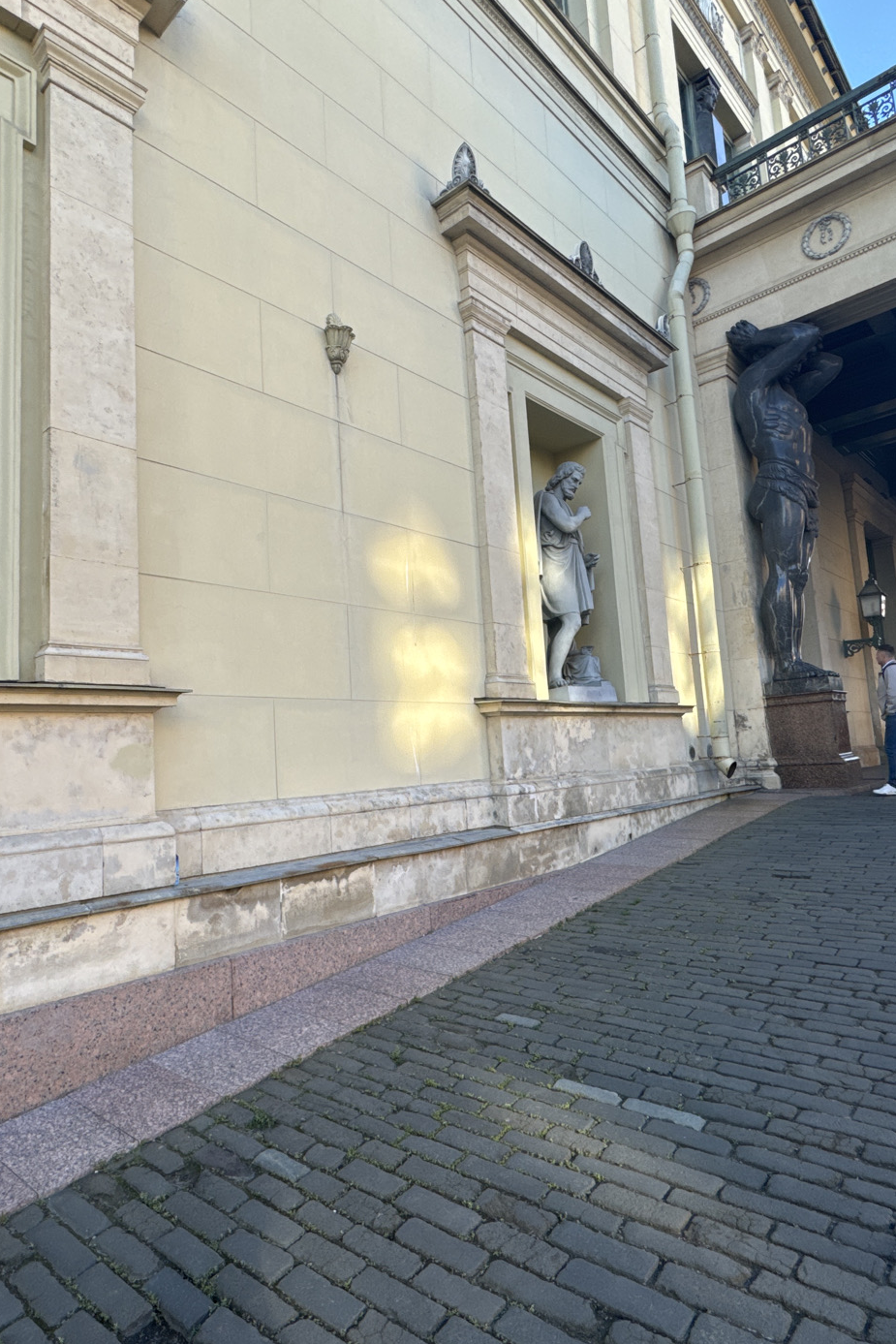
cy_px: 669
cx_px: 413
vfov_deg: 81.2
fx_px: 784
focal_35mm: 21
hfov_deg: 59.4
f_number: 2.2
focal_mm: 2.22
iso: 40
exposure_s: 1/244
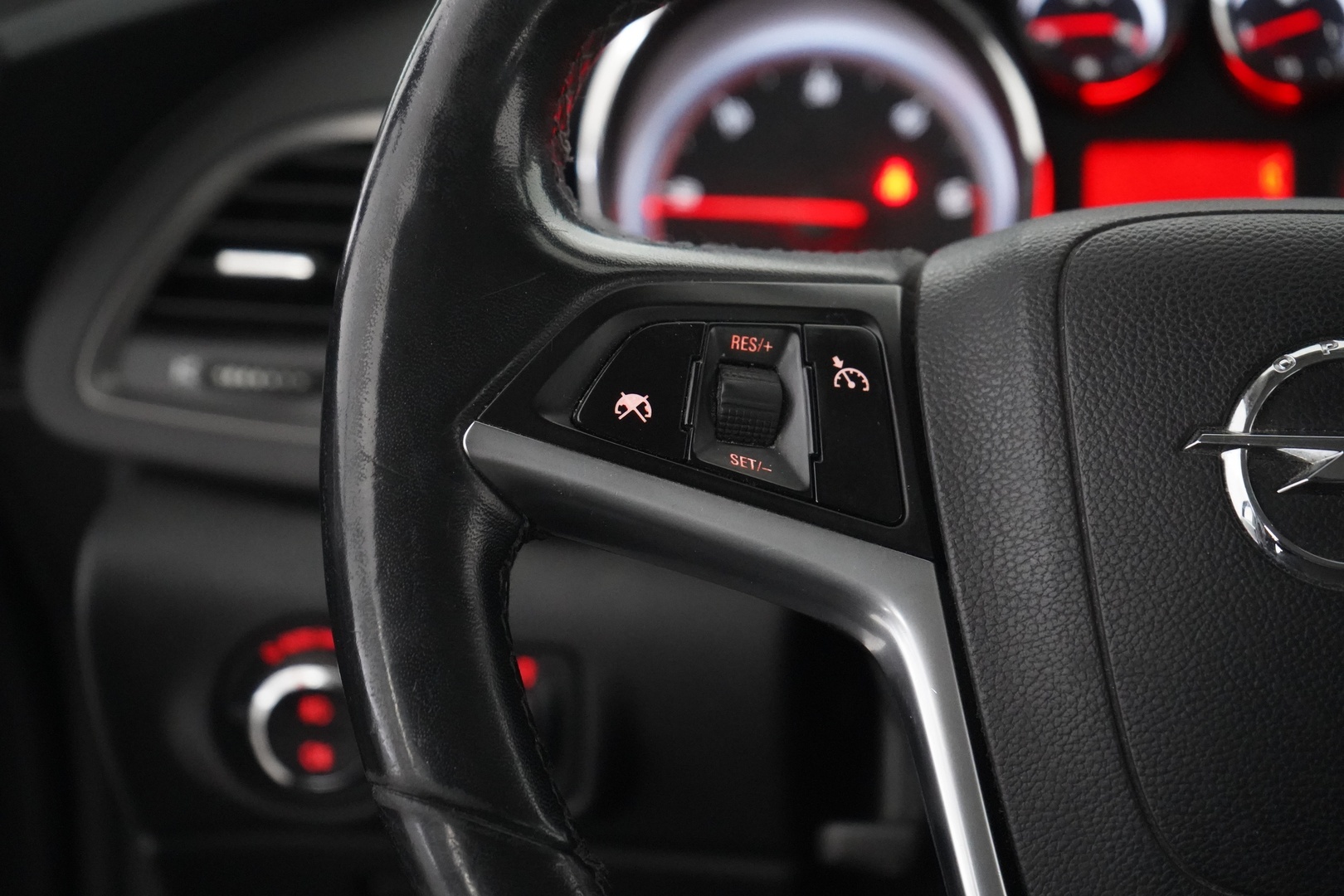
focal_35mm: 68
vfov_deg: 20.0
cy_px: 448
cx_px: 672
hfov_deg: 29.7
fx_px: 2538
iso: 12800
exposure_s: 1/60
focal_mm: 68
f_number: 5.6
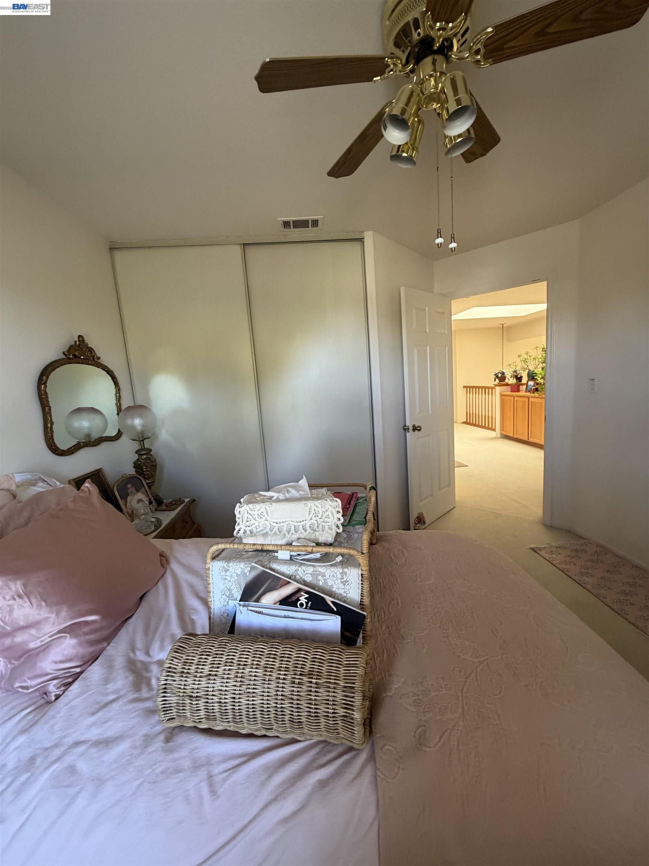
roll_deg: +4.3
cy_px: 433
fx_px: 350
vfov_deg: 102.1
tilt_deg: -8.6
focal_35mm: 14
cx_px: 324
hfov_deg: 85.7
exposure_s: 1/63
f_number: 2.2
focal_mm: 2.22
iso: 320
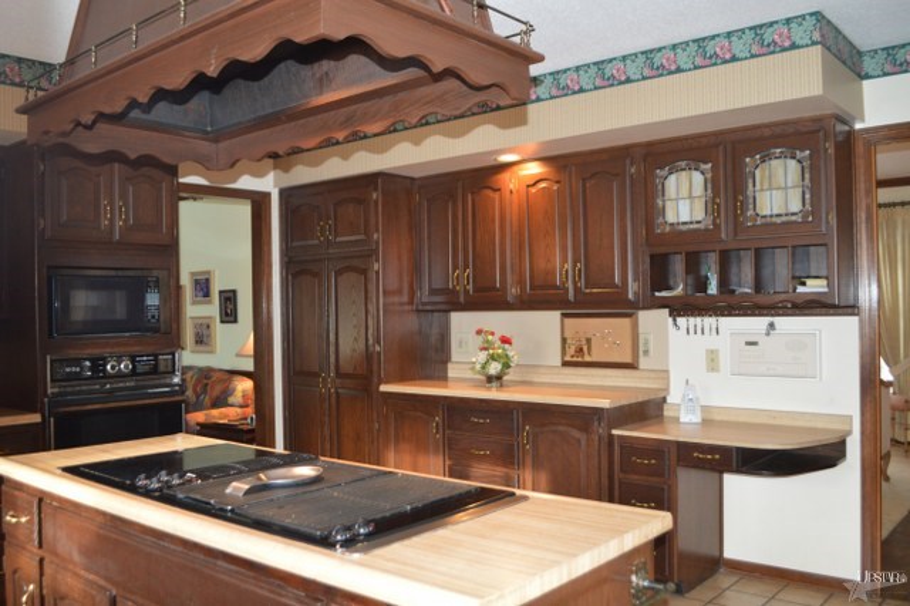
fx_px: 758
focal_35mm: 30
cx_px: 455
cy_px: 303
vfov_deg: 43.6
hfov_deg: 62.0
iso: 1400
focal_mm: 20
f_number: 3.8
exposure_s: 1/60
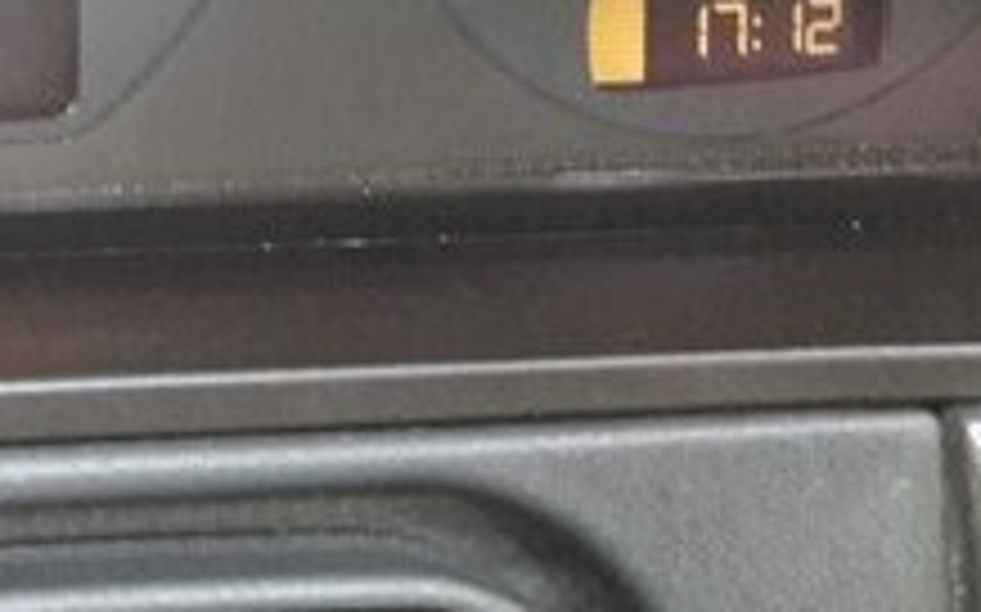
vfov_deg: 13.8
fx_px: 2405
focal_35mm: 90
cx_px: -351
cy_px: -254
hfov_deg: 20.7
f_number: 1.9
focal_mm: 3.7
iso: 320
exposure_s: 1/17
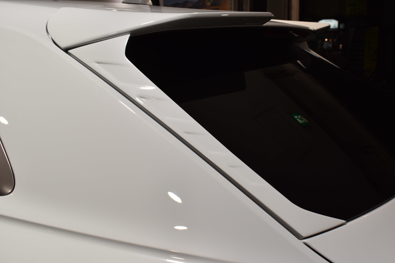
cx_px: 217
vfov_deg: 34.5
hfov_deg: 50.0
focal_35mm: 39
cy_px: 118
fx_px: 423
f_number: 8
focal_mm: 23
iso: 125
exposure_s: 1/40
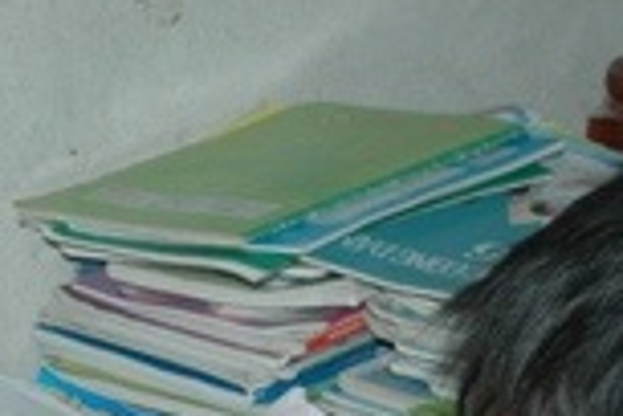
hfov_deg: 10.9
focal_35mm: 188
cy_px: 602
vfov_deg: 7.2
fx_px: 3253
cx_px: 603
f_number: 10
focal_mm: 32
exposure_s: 1/60
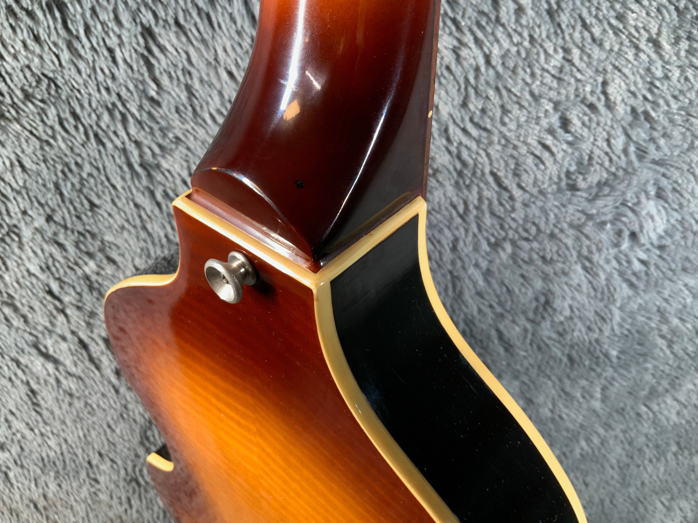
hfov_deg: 61.7
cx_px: 349
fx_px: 585
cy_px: 262
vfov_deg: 48.2
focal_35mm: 29
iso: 160
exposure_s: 1/50
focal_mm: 3
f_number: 1.8
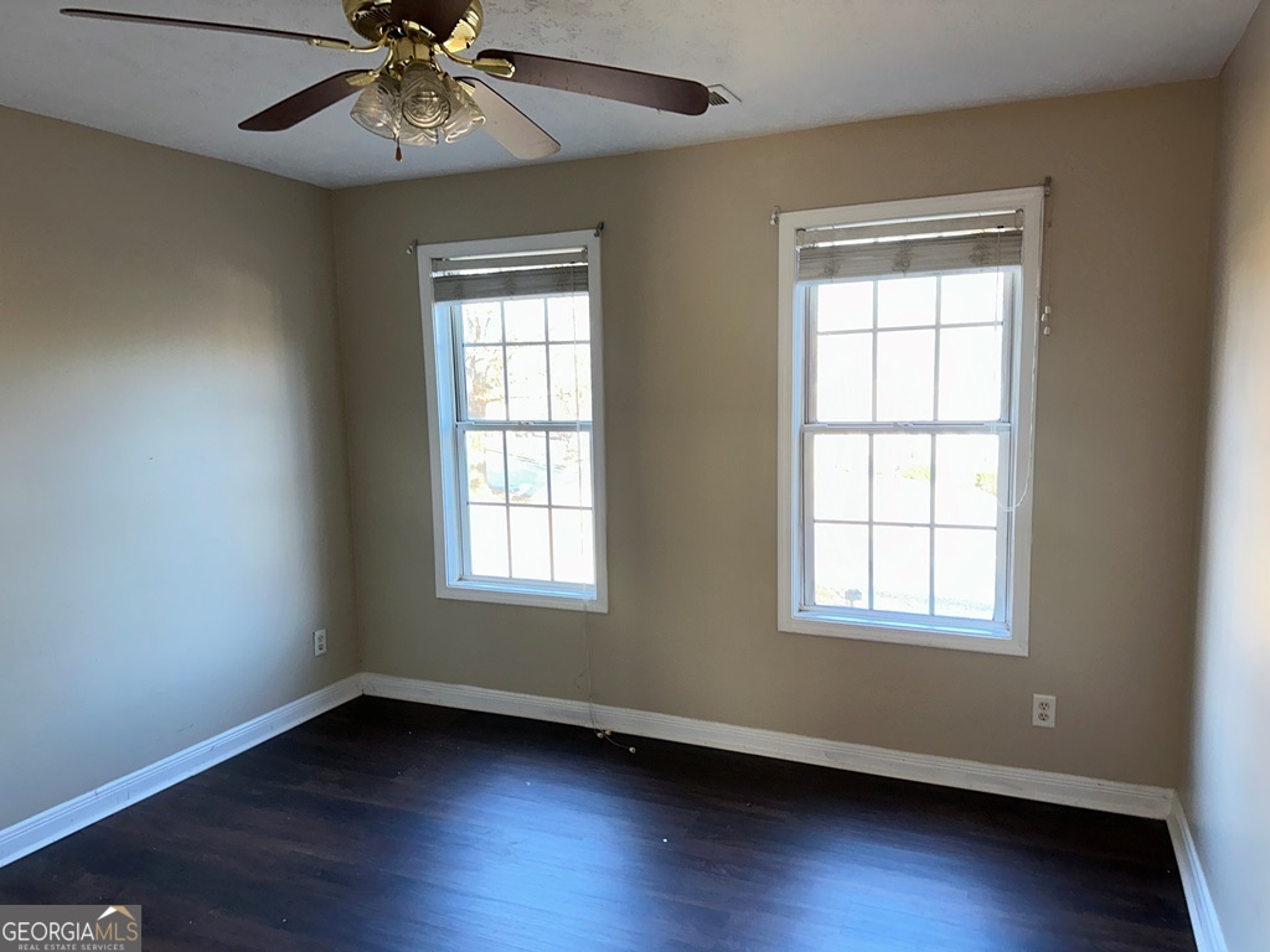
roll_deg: +1.5
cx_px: 635
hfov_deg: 71.6
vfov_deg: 56.8
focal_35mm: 24
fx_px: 881
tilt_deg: -7.1
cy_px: 476
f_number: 1.78
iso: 50
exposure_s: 1/77
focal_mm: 6.86
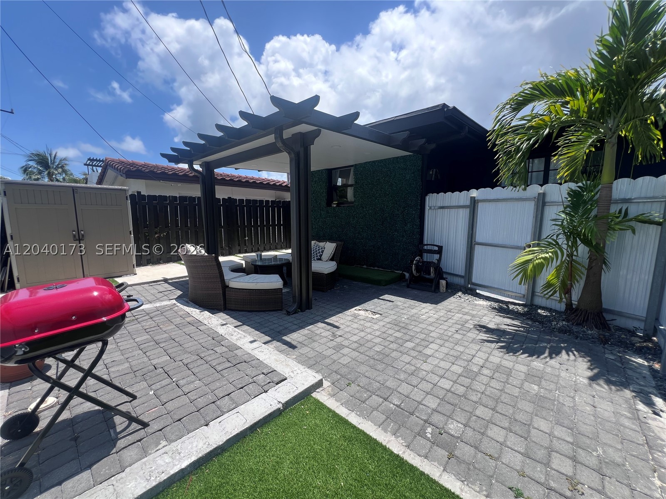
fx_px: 250
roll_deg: -0.5
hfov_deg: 106.2
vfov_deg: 89.9
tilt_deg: -8.0
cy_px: 250
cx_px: 333
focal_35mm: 13
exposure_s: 1/681
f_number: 1.8
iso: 32
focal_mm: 1.57
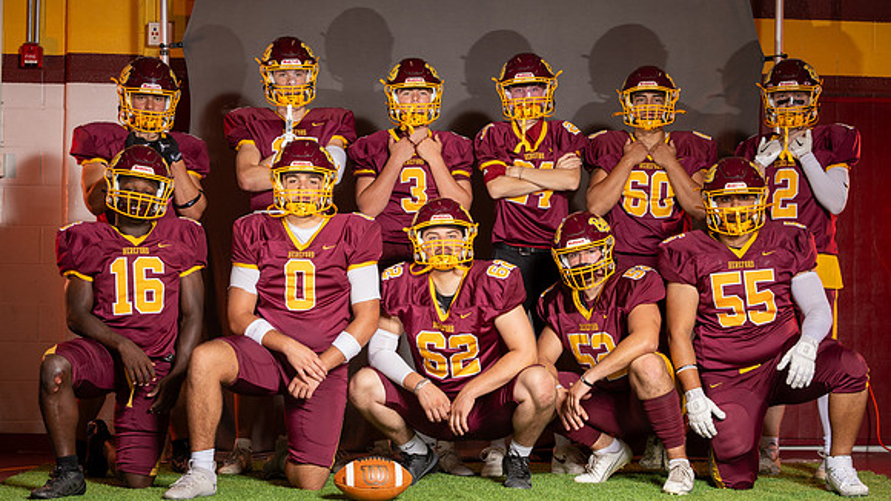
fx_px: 1604
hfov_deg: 31.0
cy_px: 301
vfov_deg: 17.7
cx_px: 516
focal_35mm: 68
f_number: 5.6
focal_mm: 46
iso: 80
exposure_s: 1/160
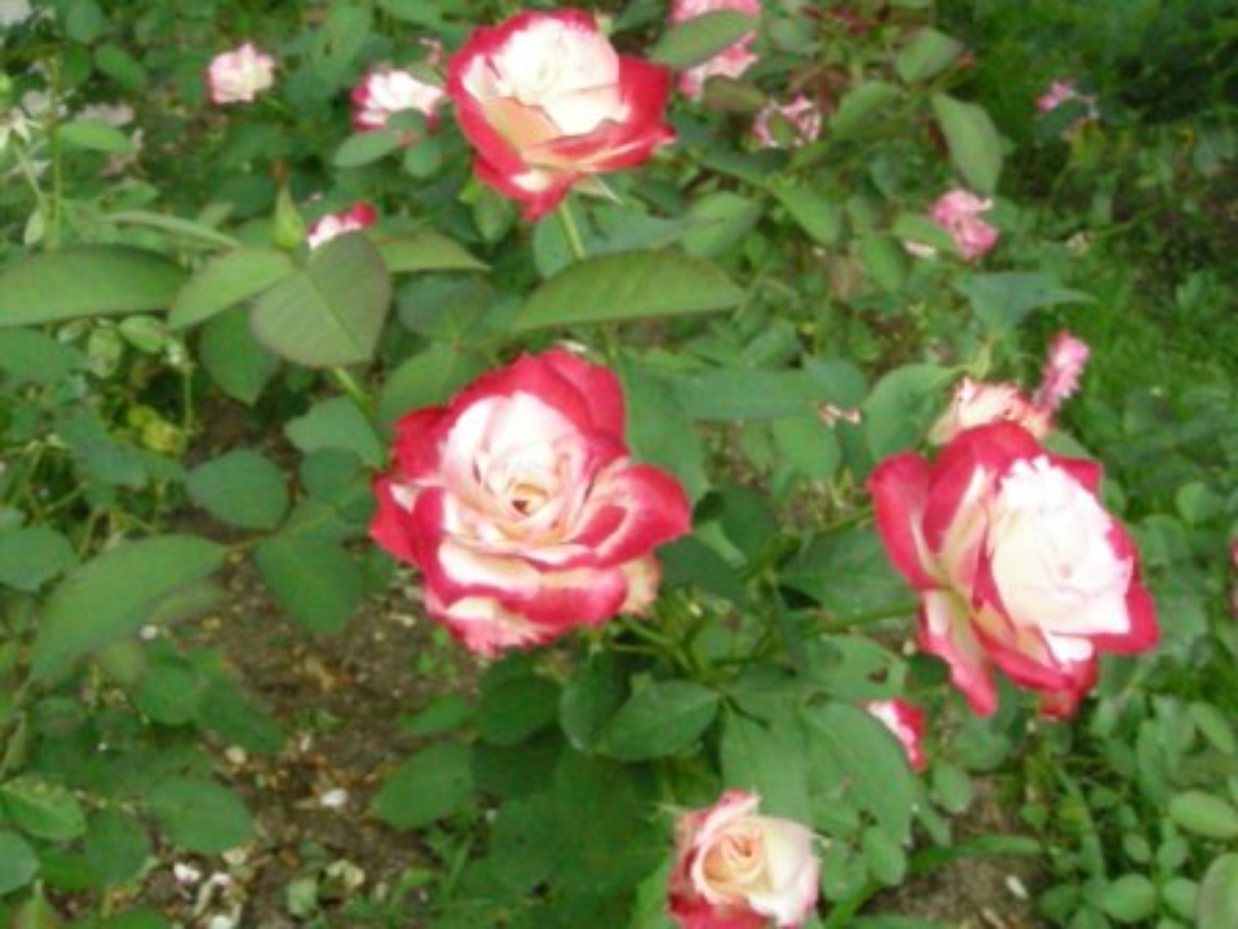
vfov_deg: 39.7
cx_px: 619
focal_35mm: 36
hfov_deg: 51.4
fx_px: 1287
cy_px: 464
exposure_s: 1/2000
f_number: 7.6
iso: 3200
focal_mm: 7.5
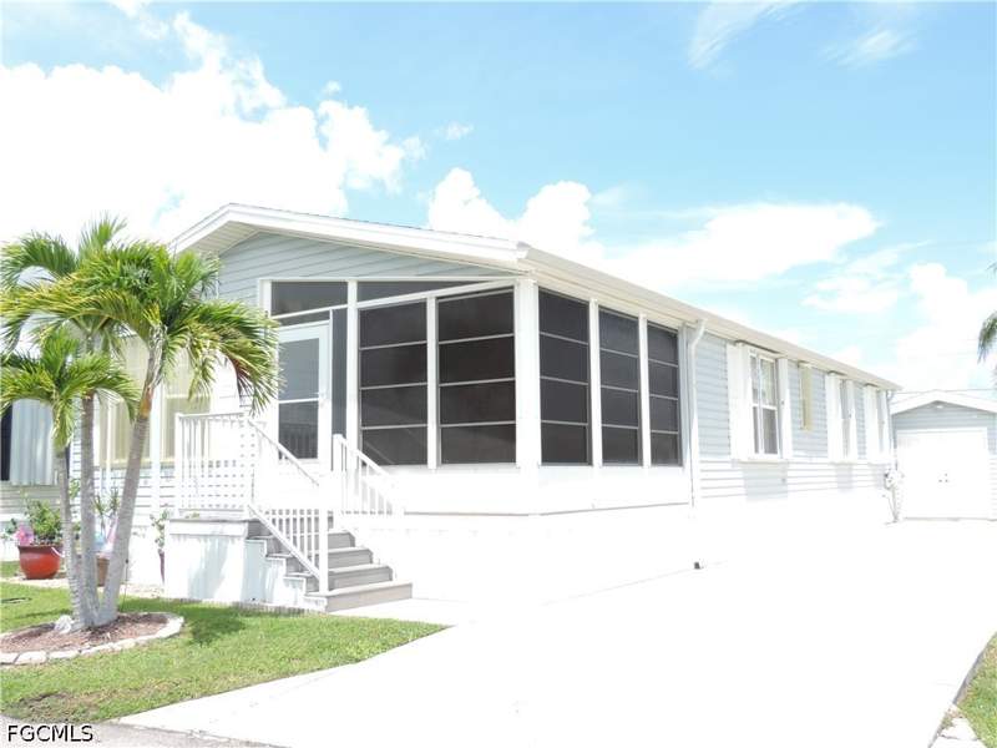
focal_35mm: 33
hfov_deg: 55.4
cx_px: 498
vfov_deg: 42.9
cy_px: 374
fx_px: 950
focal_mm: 5.8
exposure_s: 1/500
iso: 80
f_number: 3.2
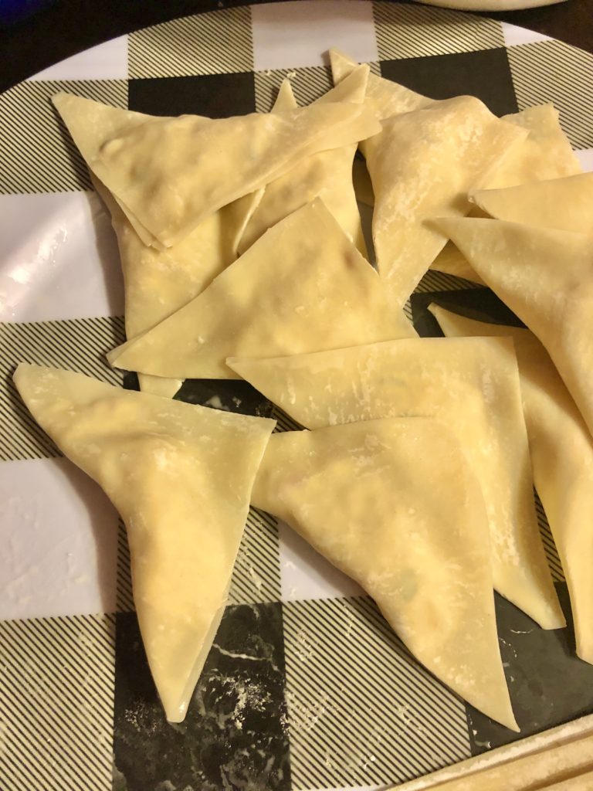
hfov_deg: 49.7
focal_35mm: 28
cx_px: 296
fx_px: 640
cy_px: 396
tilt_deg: -68.0
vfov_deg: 63.4
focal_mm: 3.99
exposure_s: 1/15
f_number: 1.8
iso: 80
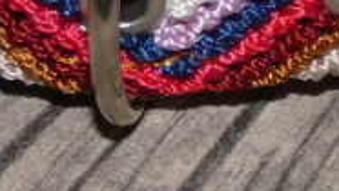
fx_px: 1808
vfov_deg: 6.0
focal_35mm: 201
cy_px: -113
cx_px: 115
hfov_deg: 10.7
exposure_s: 1/60
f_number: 3.7
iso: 800
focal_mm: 7.8
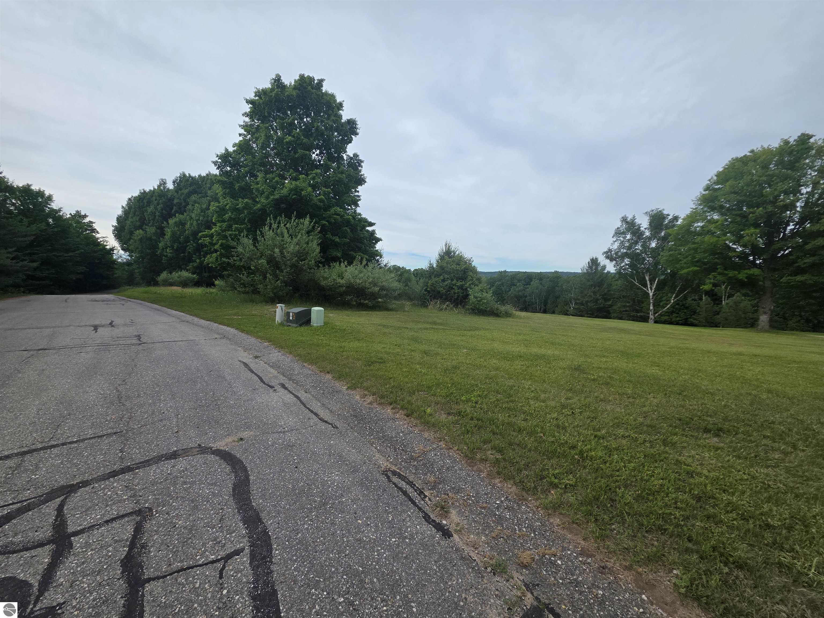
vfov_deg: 89.9
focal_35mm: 13
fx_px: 309
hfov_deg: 106.2
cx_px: 412
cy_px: 309
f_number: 1.9
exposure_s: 1/1332
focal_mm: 2.2
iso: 40
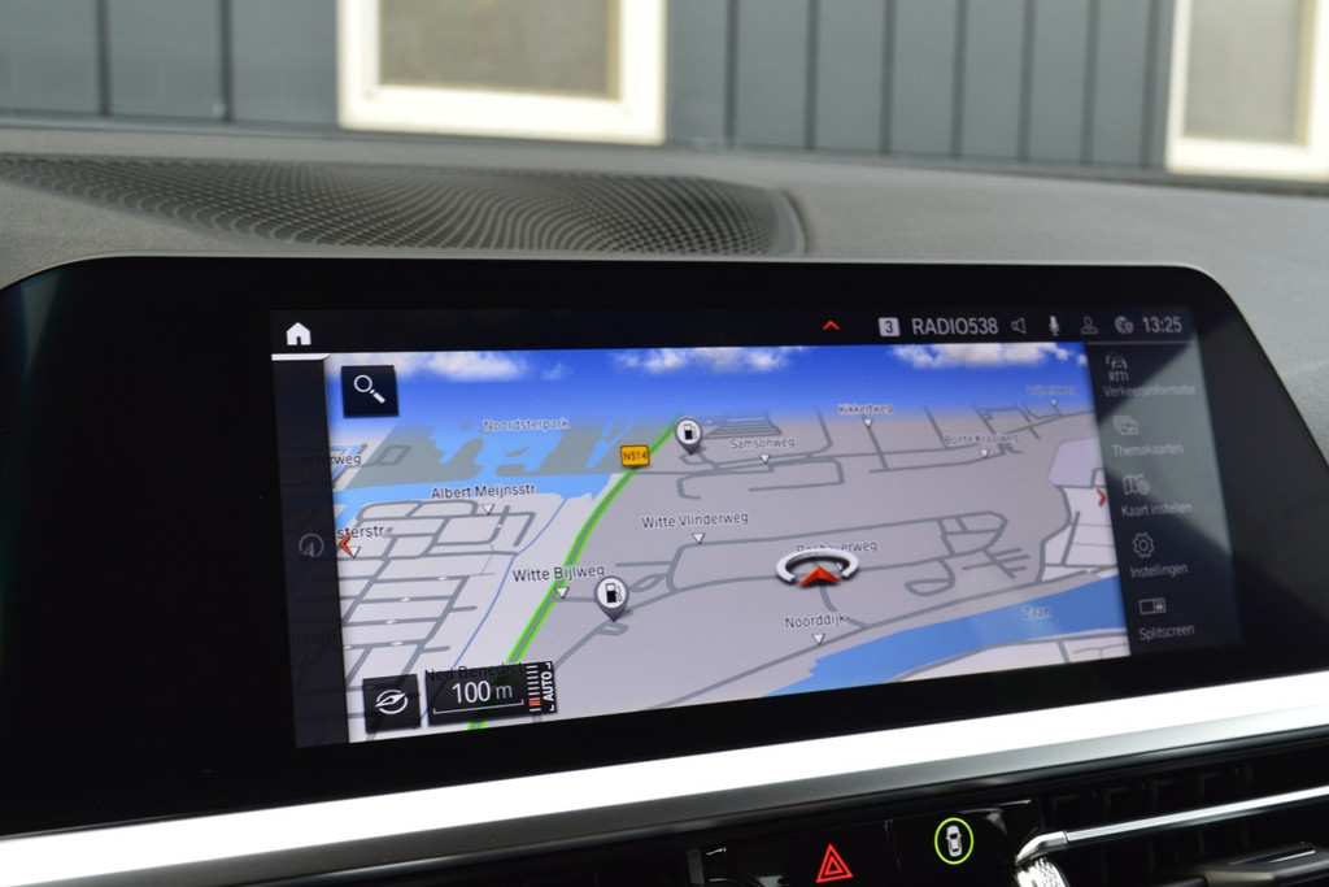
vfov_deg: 35.5
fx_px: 1384
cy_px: 444
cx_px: 664
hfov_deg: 51.3
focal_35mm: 38
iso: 400
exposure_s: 1/60
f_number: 8
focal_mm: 25
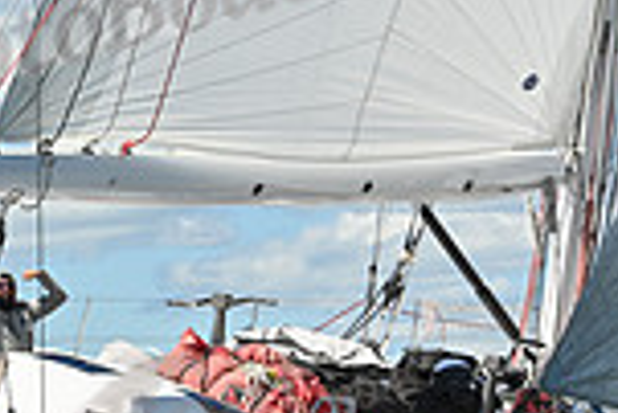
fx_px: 4605
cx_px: -364
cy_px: 284
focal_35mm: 268
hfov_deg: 7.5
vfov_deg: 5.1
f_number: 11
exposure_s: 1/800
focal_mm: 70
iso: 320
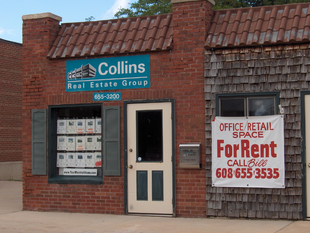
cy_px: 112
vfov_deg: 21.6
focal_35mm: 68
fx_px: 609
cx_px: 174
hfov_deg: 28.5
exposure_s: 1/272
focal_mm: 11.4
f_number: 5.4
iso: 100
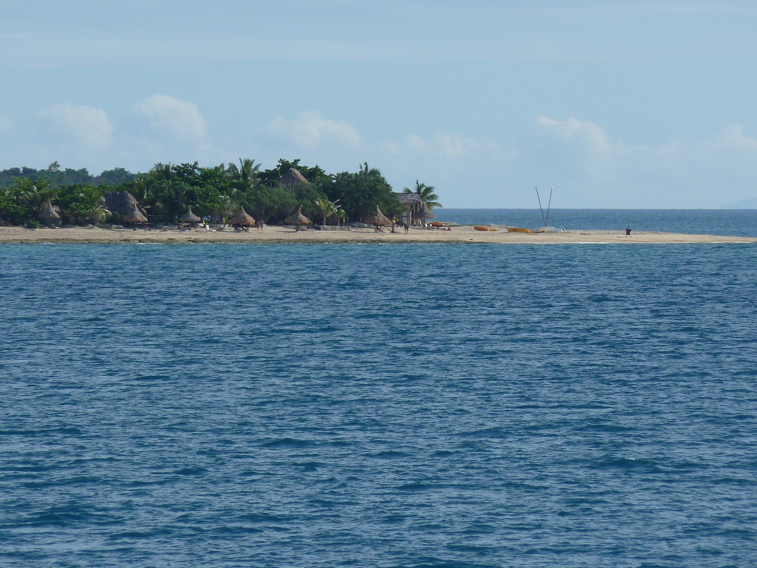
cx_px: 378
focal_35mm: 399
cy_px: 284
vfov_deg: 3.7
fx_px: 8726
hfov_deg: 5.0
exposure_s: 1/500
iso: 80
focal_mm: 49.2
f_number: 5.6
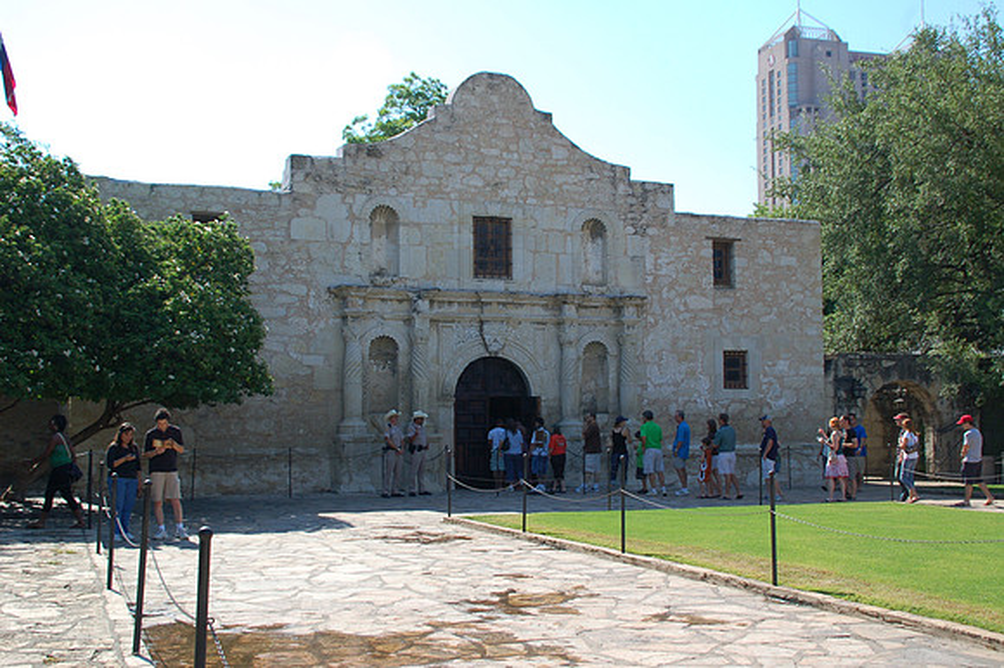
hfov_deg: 46.4
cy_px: 334
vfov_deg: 31.9
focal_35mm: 42
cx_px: 502
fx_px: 1171
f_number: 9
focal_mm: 28
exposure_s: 1/125
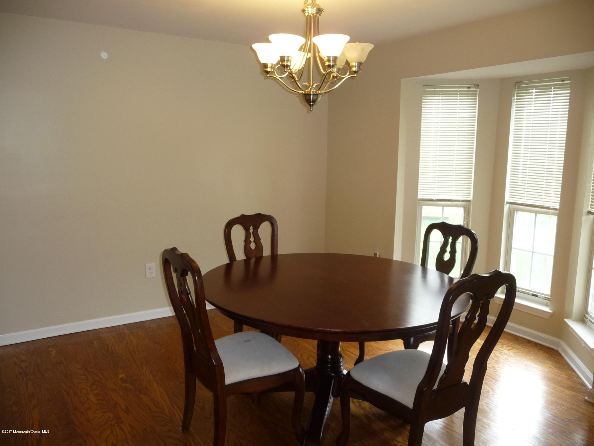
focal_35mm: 28
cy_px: 223
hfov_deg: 63.4
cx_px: 297
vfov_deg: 49.7
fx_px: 480
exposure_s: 1/30
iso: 200
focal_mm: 4.7
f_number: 3.3
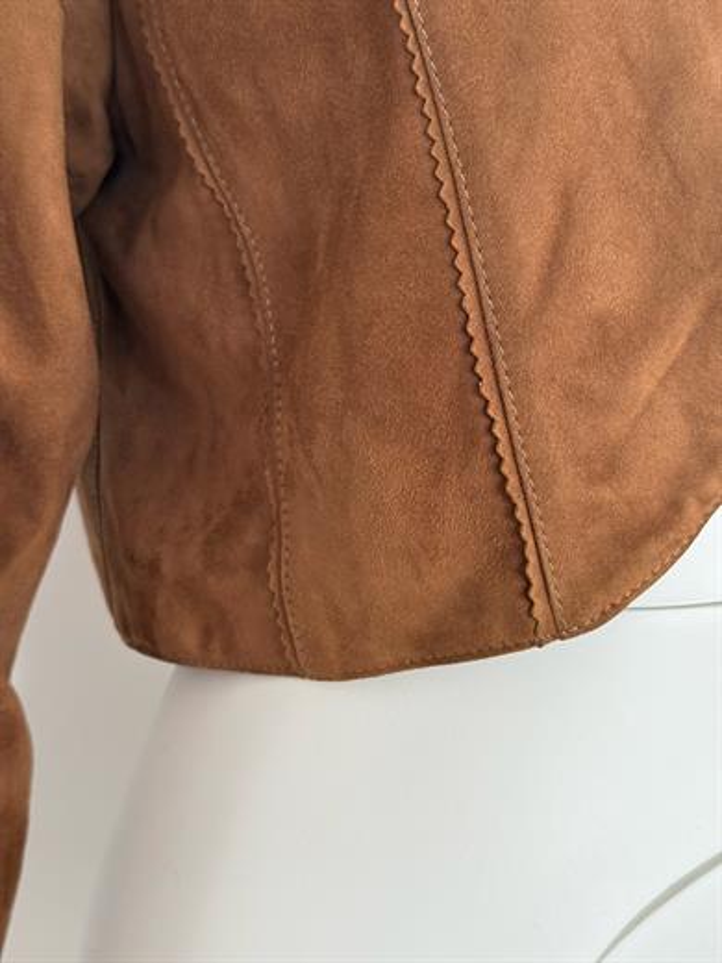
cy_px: 482
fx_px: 1335
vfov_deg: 39.7
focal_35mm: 48
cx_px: 361
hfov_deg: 30.3
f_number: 1.78
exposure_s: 1/50
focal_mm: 6.76
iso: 200
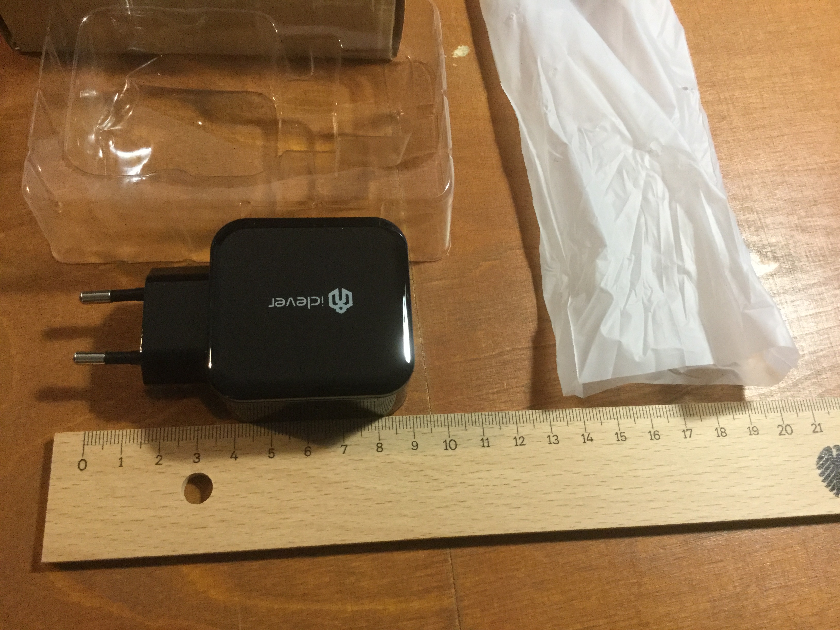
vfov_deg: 45.4
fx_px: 752
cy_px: 315
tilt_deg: -67.6
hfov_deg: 58.4
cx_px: 420
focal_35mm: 31
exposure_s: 1/25
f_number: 2.4
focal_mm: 3.3
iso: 200
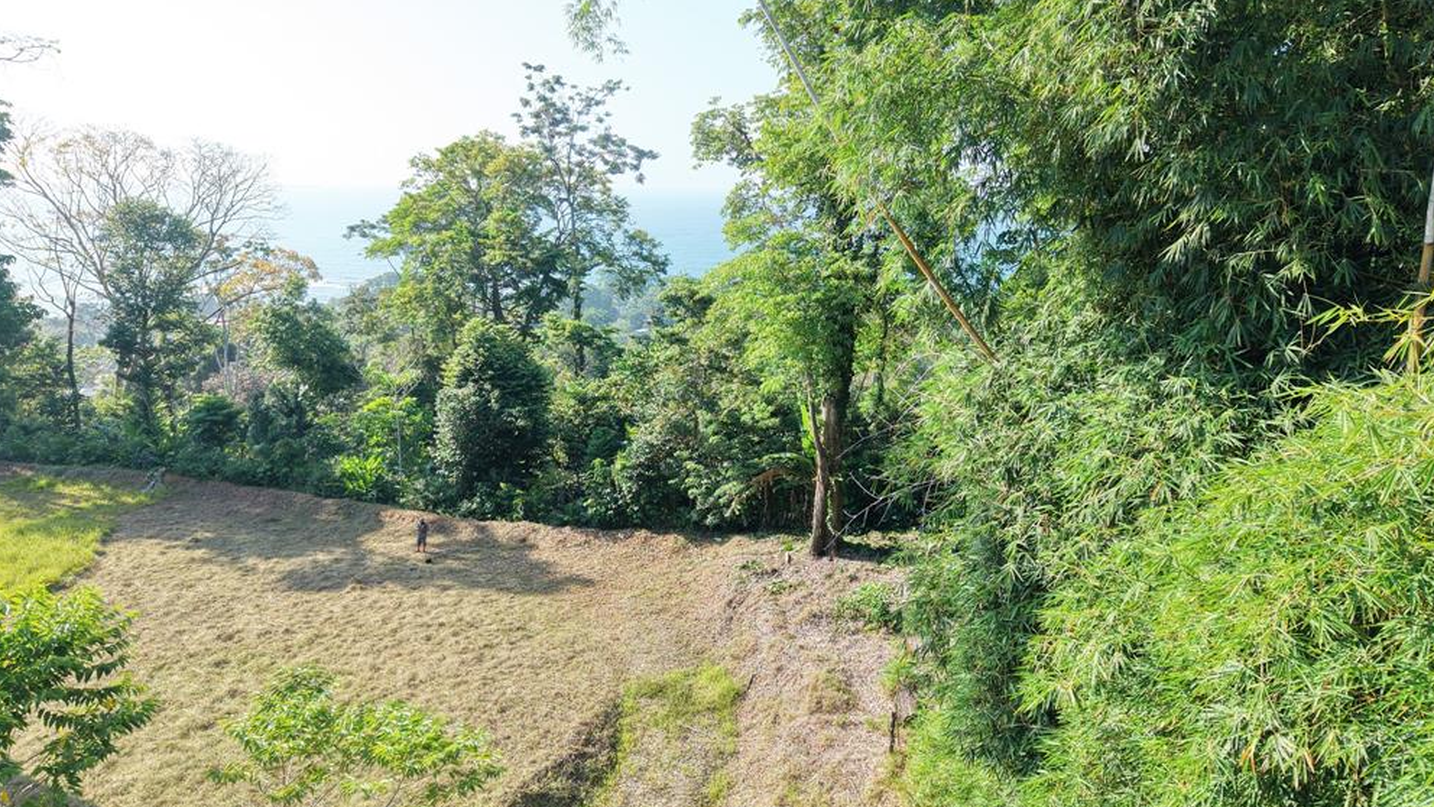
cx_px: 710
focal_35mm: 27
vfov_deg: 42.9
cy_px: 412
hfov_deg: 69.9
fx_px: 1027
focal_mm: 8.67
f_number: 1.8
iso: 240
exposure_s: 1/1000
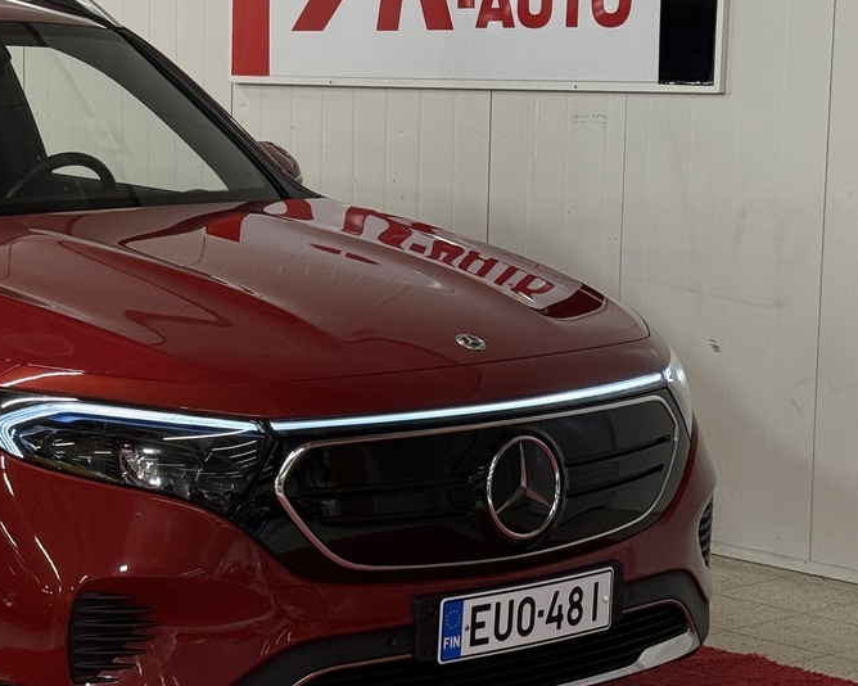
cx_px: 44
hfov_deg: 18.6
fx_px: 2564
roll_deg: +0.2
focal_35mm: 101
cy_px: 414
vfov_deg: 15.2
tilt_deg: -8.5
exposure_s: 1/154
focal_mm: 6.76
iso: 80
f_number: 1.78
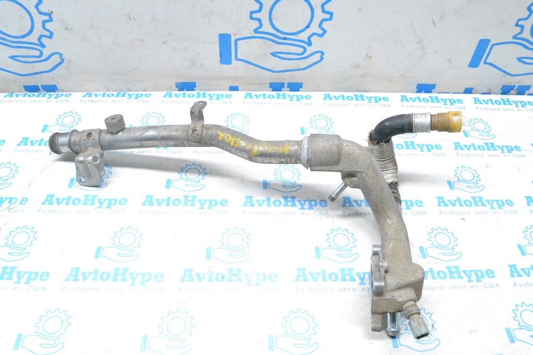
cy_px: 178
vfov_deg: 43.6
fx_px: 444
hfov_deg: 61.9
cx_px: 266
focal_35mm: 30
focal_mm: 20
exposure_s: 1/160
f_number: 9
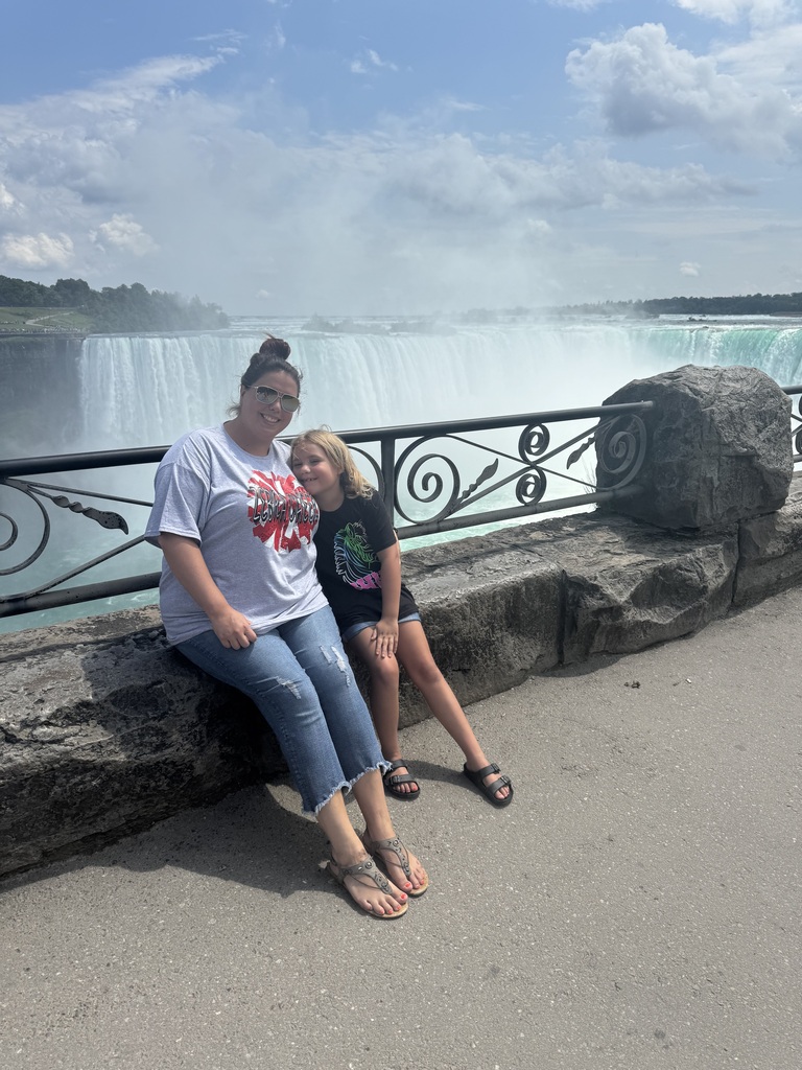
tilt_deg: -16.2
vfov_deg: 71.6
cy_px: 535
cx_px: 401
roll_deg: +0.3
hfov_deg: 56.8
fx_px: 741
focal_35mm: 24
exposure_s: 1/9009
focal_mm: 6.76
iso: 80
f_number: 1.78
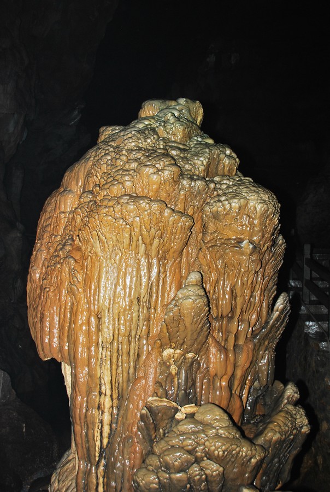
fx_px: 513
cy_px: 246
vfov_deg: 51.2
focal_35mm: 38
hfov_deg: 35.6
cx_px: 165
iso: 400
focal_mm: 25
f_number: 6.3
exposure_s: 1/40
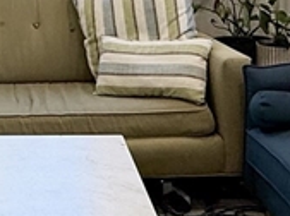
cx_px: 3
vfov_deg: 15.9
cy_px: -110
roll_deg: +0.7
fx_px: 711
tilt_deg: +0.7
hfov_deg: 22.2
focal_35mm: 85
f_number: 2.2
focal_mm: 2.22
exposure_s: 1/120
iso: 125
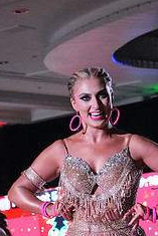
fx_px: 1328
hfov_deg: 6.8
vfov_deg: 10.0
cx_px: 136
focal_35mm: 202
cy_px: 272
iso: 20000
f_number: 8
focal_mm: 82
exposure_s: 1/400
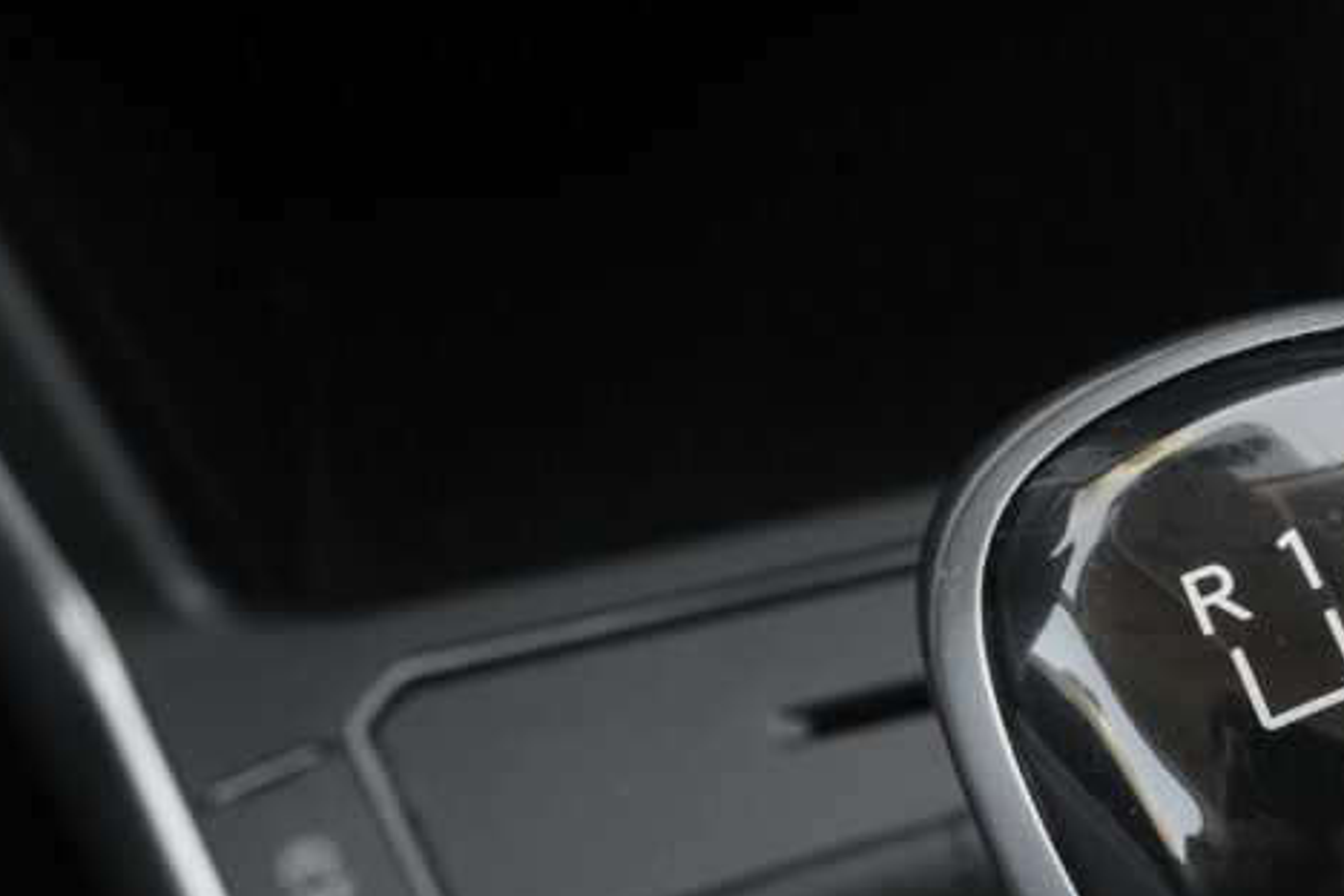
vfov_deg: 19.1
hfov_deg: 27.2
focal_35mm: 70
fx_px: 2613
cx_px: 1341
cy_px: 811
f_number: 9
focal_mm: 21.5
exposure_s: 1/60
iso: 2000
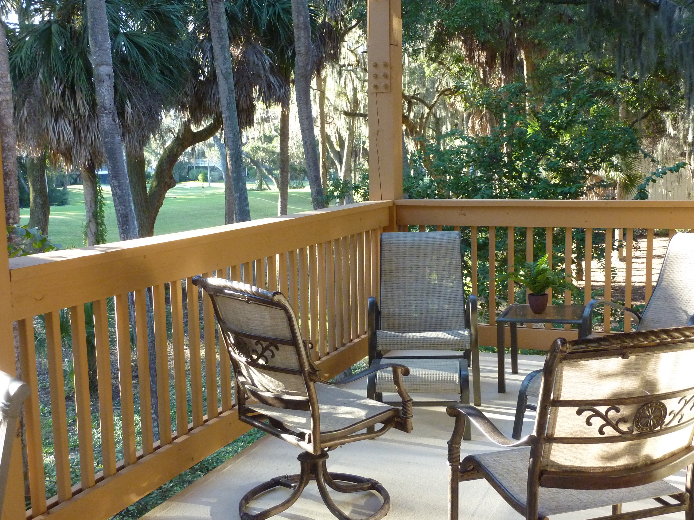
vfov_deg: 36.0
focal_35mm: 40
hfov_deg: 46.8
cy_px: 260
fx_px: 802
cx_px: 347
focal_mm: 6.5
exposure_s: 1/125
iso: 400
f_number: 3.6
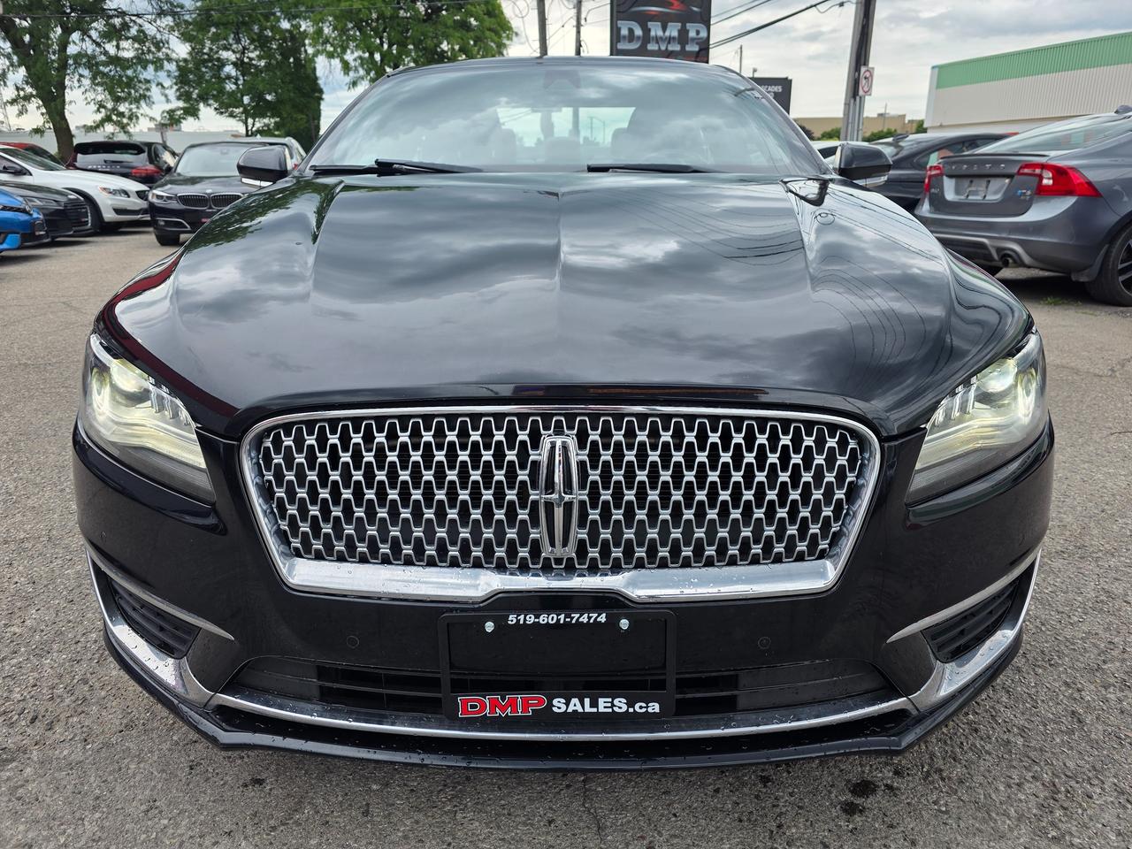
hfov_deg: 73.9
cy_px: 424
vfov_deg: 58.9
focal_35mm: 23
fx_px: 752
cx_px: 566
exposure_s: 1/1218
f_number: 1.7
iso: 80
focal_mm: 6.3
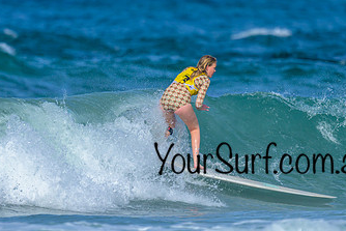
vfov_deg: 0.7
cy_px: 134
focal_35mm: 1908
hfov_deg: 1.1
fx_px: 18345
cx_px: 161
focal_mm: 800
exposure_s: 1/2000
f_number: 6.3
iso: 180
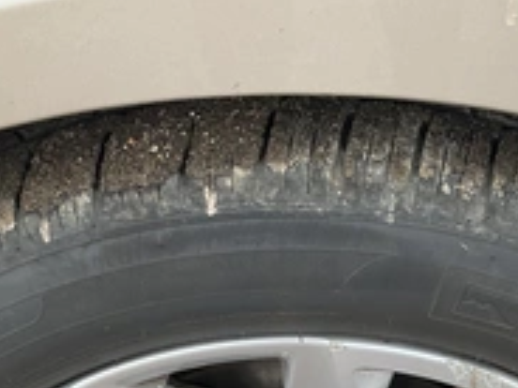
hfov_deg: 30.5
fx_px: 943
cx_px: 352
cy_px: 419
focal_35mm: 63
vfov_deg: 22.1
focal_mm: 3
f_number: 1.8
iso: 20
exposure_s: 1/223
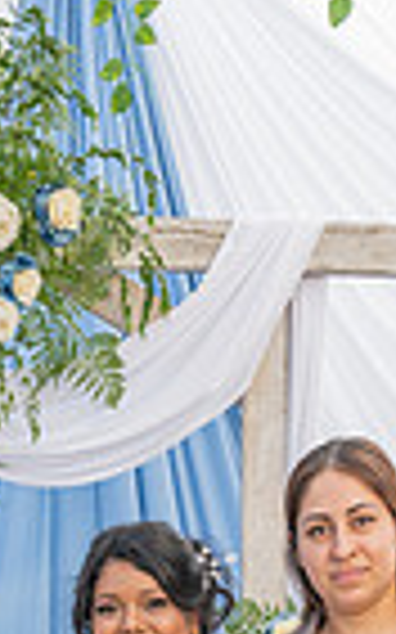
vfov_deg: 21.9
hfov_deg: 16.7
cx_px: 207
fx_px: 1348
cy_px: 958
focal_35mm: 78
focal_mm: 24
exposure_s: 1/125
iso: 200
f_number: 5.6
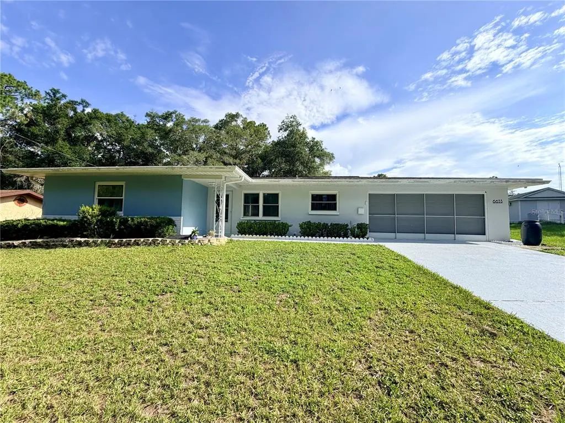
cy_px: 212
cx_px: 282
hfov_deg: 102.1
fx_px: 229
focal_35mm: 14
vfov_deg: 85.7
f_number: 2.2
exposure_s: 1/1001
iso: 20
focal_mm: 2.22
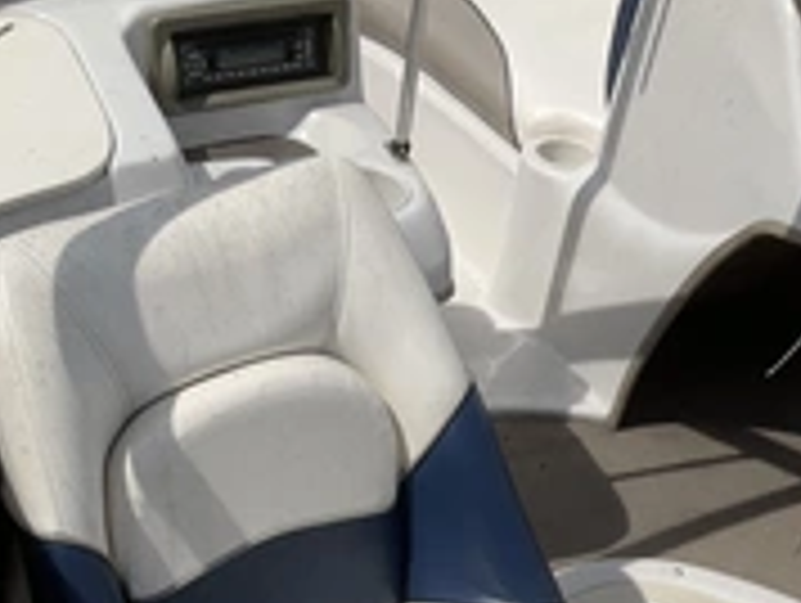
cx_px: 356
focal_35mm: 65
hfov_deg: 29.8
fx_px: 1506
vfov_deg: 21.5
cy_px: 662
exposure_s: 1/4785
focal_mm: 3
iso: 25
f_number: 1.8
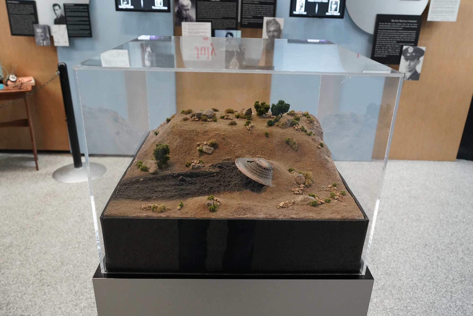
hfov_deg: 63.7
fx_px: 381
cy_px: 158
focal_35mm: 29
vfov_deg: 45.0
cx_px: 236
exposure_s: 1/100
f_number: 5.6
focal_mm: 29
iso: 6400
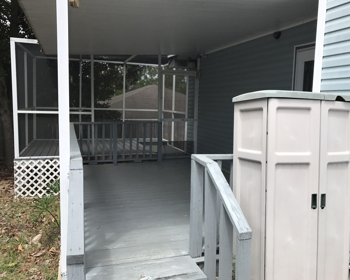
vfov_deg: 48.5
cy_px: 138
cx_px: 177
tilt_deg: -5.1
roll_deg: -1.6
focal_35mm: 30
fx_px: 311
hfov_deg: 58.8
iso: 20
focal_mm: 3.99
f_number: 1.8
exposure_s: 1/2519
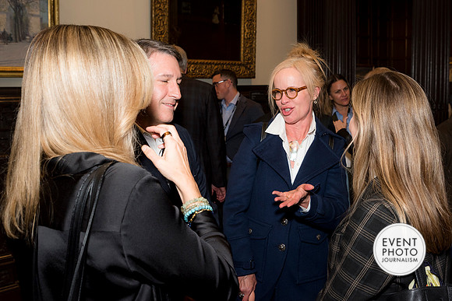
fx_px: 476
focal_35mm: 38
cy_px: 133
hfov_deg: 50.4
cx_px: 281
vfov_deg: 35.1
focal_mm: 29
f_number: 5
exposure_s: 1/125
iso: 800
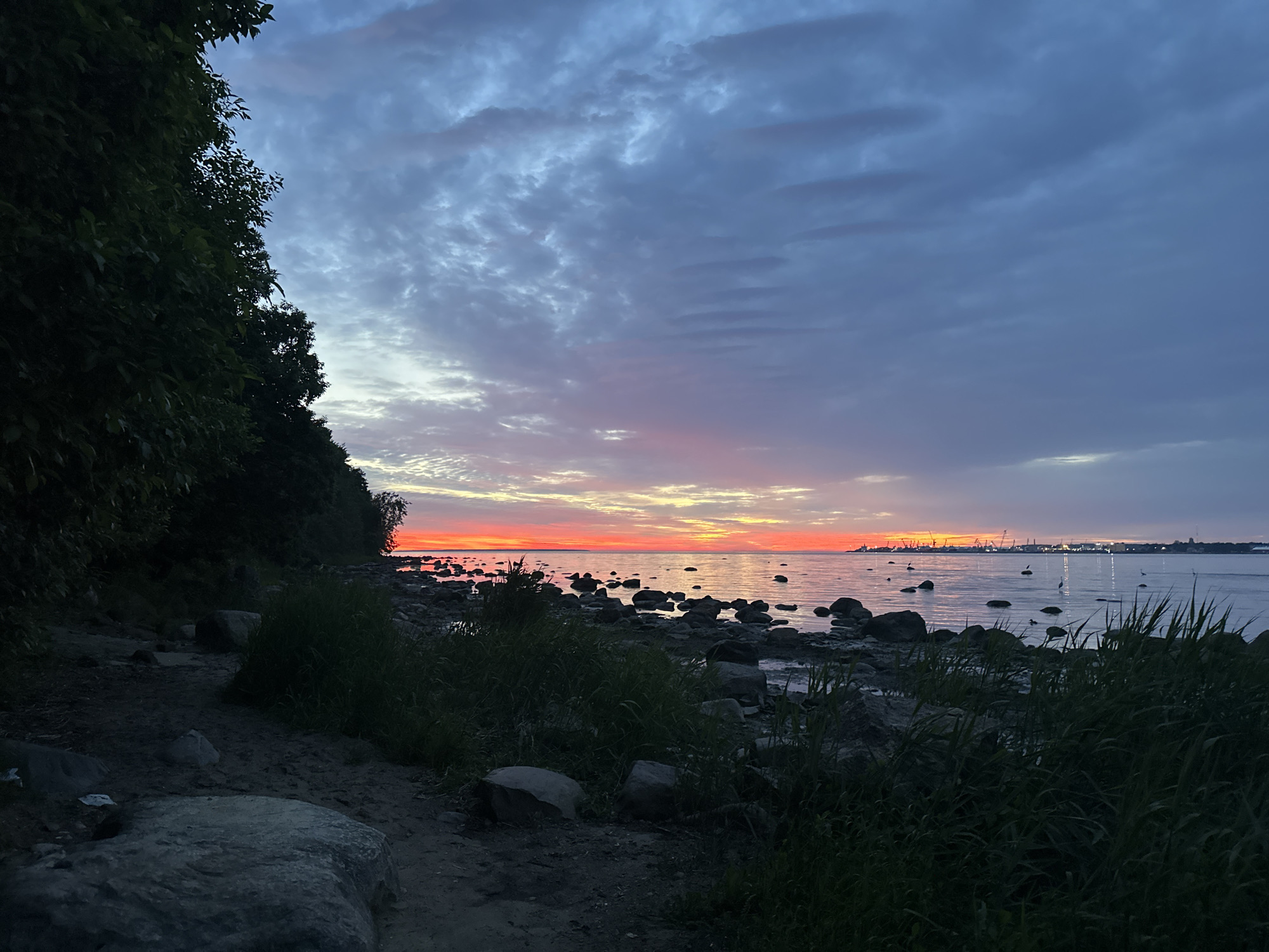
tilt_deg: +4.3
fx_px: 880
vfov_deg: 56.8
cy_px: 476
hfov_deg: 71.6
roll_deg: -0.1
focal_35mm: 24
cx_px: 634
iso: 640
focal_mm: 6.86
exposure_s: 1/60
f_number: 1.78
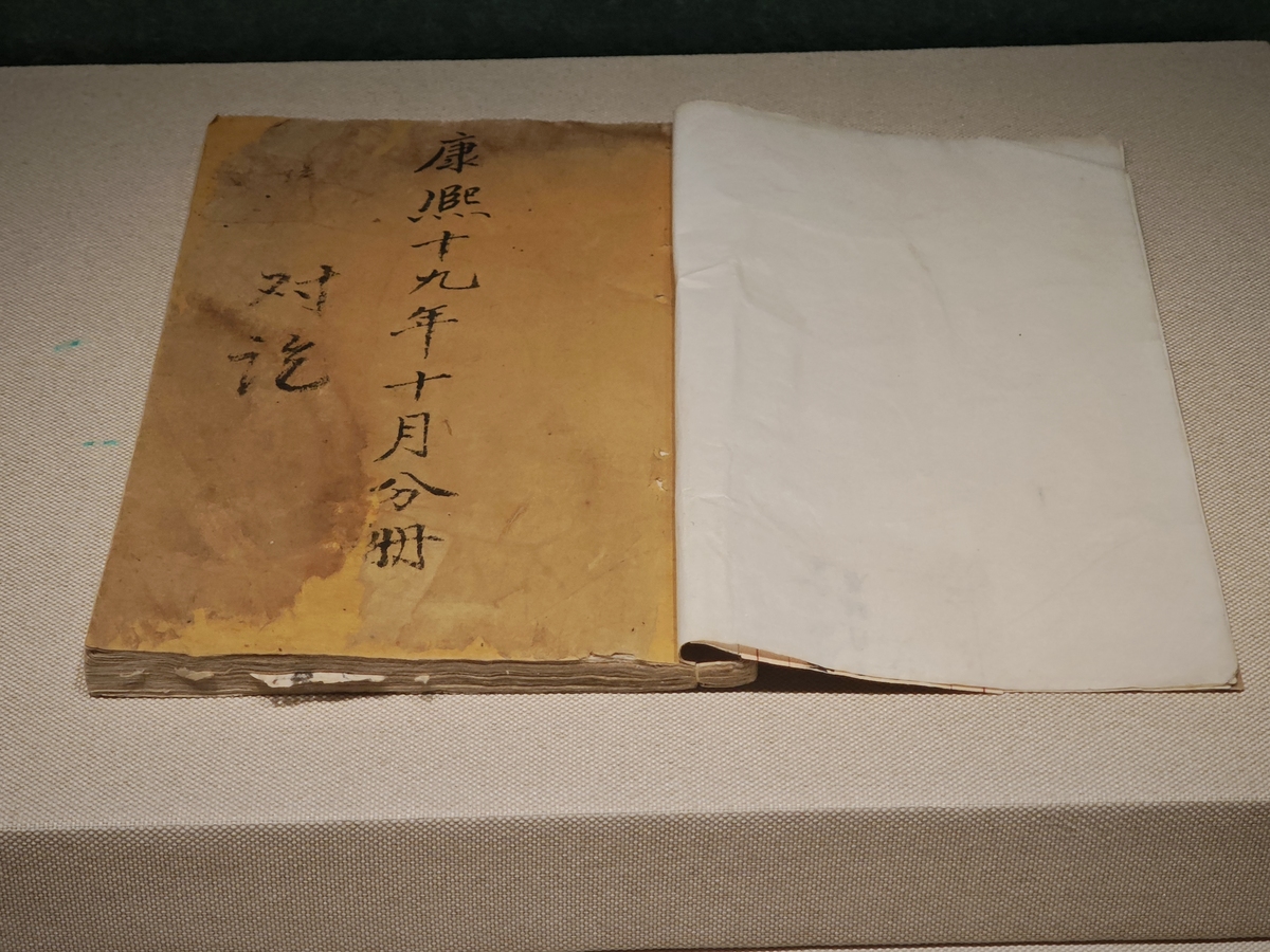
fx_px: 2898
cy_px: 476
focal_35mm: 79
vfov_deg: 18.7
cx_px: 635
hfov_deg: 24.7
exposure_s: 1/63.3
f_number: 1.8
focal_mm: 11.5
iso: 1250
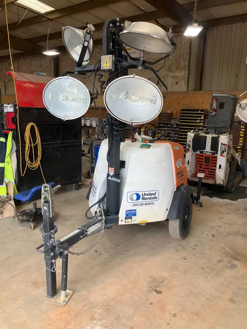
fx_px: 266
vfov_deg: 63.4
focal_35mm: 28
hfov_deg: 49.8
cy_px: 164
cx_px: 124
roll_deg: -2.5
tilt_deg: -9.7
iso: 50
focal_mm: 3.99
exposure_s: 1/121
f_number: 1.8
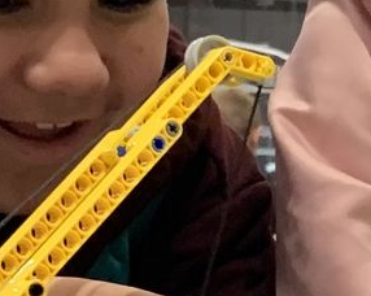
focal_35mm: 192
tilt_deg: -0.3
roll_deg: -1.6
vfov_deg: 8.0
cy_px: 317
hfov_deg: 9.9
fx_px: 2105
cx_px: 473
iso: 320
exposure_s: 1/59
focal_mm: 4.25
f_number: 1.8
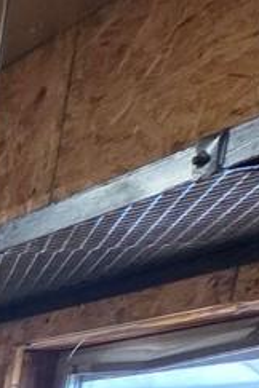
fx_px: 960
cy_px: 699
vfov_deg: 18.1
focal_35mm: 89
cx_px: -811
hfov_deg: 7.9
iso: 200
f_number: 1.9
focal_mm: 2.2
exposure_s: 1/120
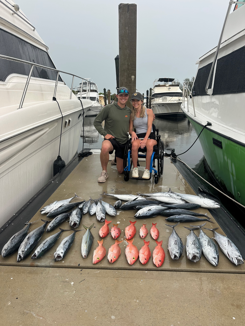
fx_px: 226
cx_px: 122
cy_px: 163
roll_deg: +0.1
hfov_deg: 56.8
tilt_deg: -13.4
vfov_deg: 71.6
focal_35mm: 24
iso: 80
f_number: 1.78
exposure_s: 1/384
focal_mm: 6.86
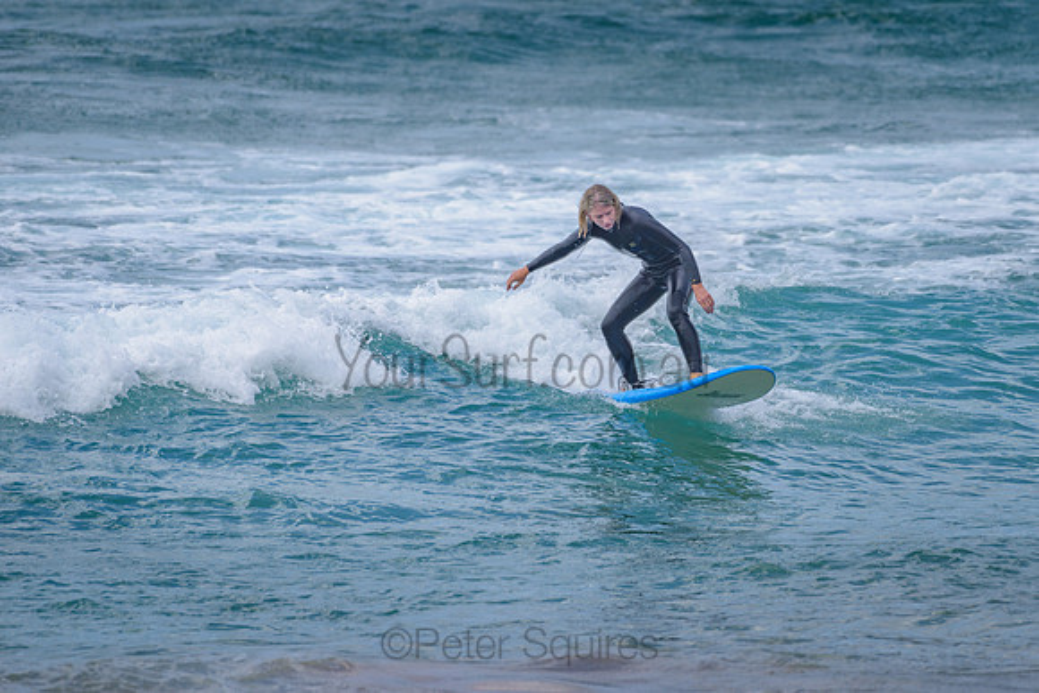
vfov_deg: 2.2
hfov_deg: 3.4
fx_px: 17693
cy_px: 269
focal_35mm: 613
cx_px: 618
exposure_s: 1/1600
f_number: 5.6
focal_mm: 500
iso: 180
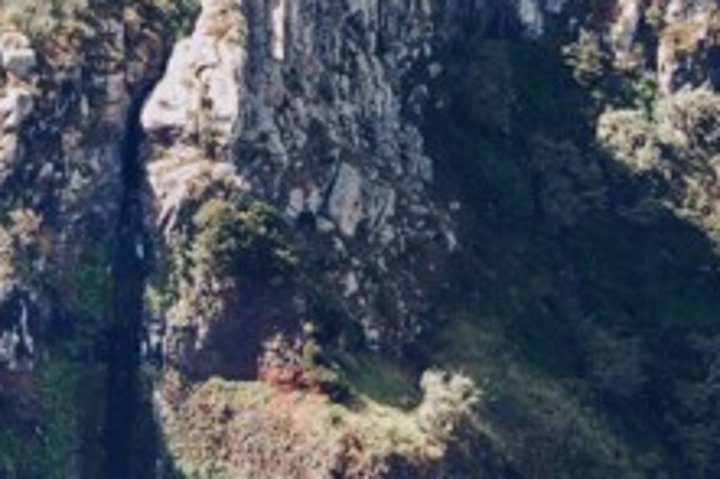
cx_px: 161
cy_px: 88
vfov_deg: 10.7
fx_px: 2538
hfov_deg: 16.1
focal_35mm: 127
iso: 200
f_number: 6.3
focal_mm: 26
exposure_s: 1/160
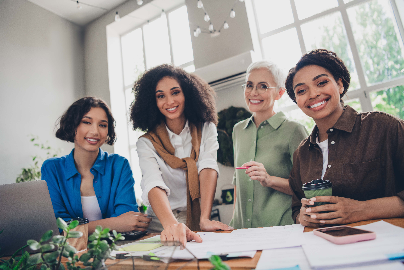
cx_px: 202
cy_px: 135
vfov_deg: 53.1
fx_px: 269
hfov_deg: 73.7
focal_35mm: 24
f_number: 2.8
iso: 640
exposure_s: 1/125
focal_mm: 24
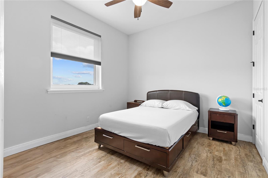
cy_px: 89
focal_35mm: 16
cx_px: 134
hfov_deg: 95.0
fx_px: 123
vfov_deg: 72.0
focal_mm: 11
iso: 400
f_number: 8
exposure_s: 1/2
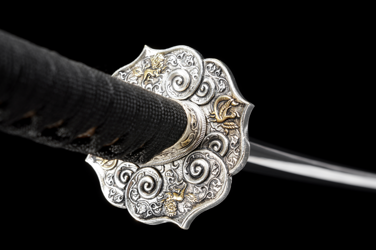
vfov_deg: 18.2
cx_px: 188
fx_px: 783
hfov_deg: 27.0
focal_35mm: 75
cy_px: 125
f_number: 8
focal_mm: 50
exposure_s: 1/160
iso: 100
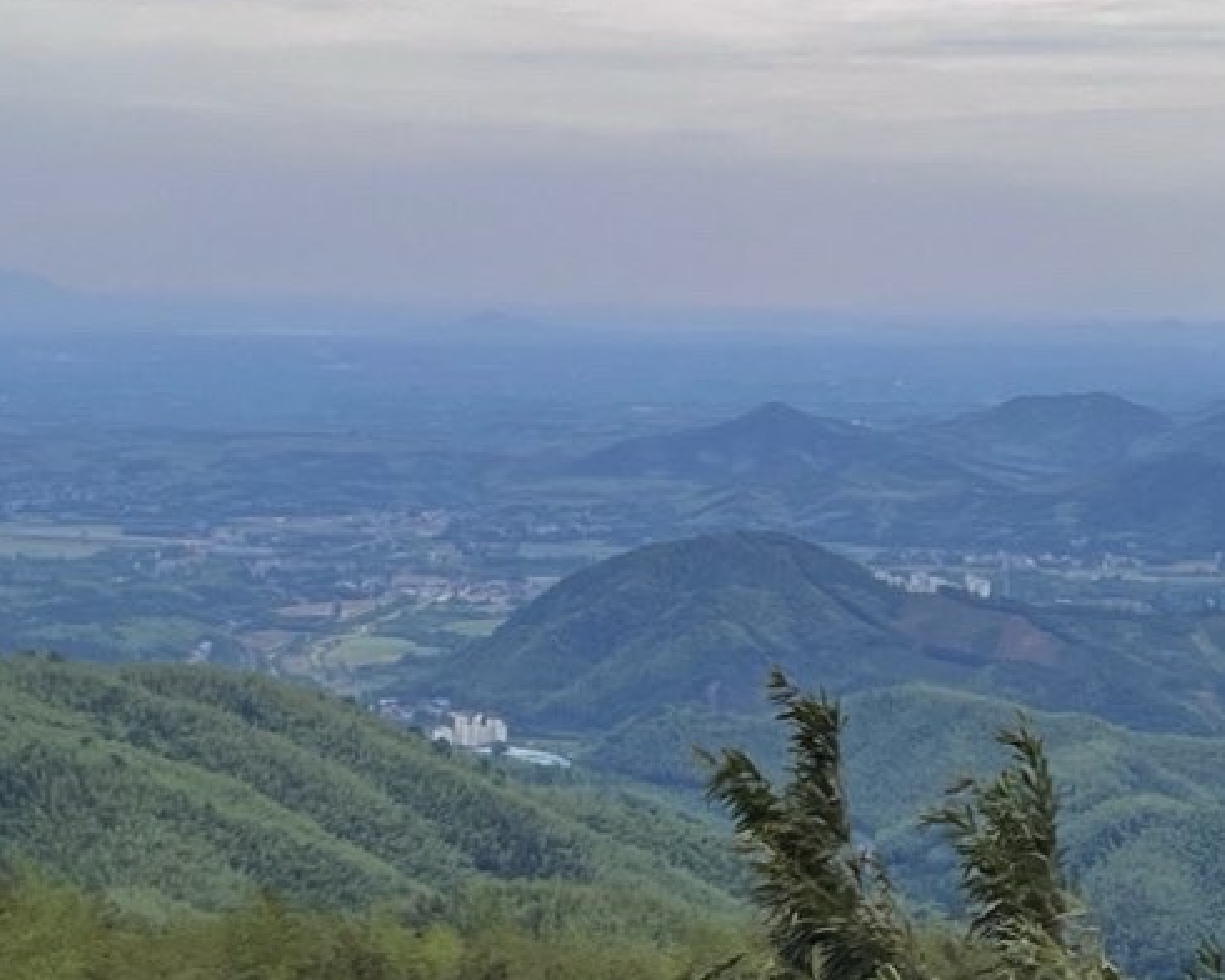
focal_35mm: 106
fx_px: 3843
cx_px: 892
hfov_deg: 18.0
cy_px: 622
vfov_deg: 14.5
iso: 50
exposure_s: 1/3215
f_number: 1.6
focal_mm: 5.1
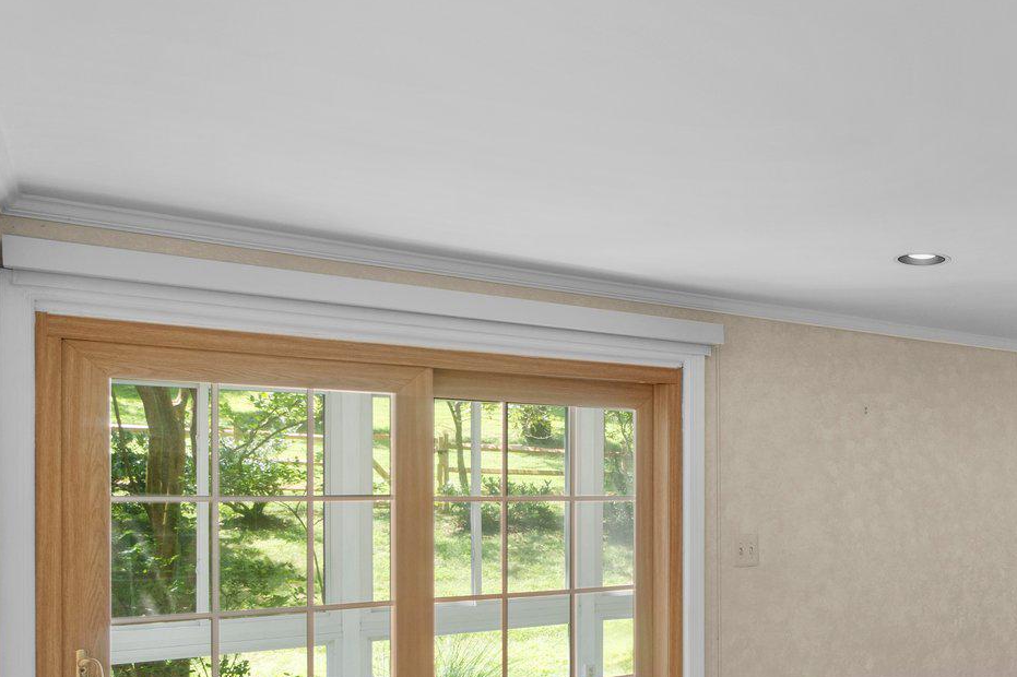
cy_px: 564
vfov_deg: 38.1
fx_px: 932
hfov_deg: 48.9
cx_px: 975
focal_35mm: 33
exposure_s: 1/2.5
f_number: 8
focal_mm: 10
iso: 200
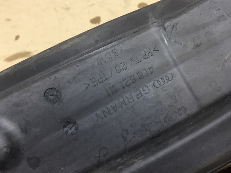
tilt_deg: -51.0
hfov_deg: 58.4
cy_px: 86
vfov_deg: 45.4
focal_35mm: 31
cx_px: 114
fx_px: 207
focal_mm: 4.15
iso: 80
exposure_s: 1/33
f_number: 2.2
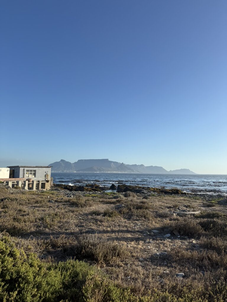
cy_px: 151
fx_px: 210
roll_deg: -0.4
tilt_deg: +6.5
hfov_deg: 56.8
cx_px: 114
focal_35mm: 24
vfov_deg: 71.6
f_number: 1.78
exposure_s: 1/4950
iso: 80
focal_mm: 6.76
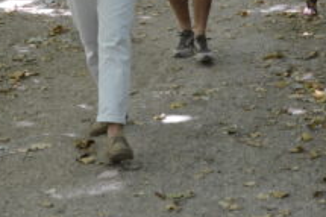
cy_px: -80
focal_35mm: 127
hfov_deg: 16.1
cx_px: 240
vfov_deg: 10.5
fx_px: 1149
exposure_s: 1/80
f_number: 4.5
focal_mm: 26
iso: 400
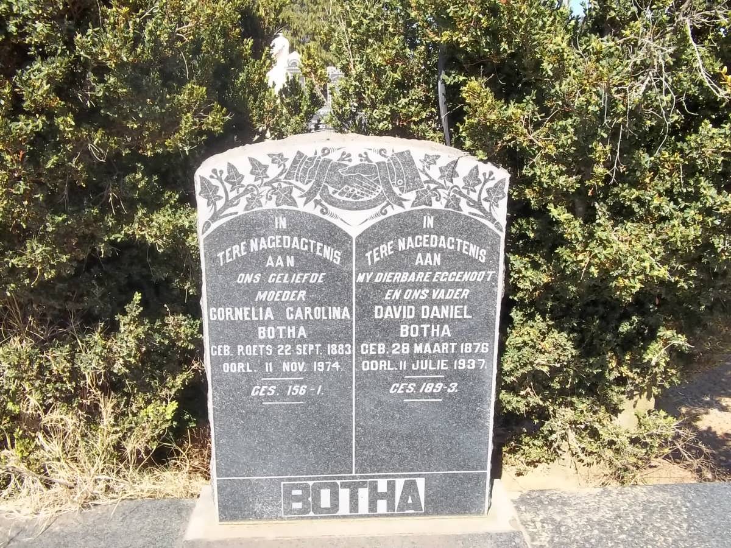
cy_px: 274
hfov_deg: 56.8
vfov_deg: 44.2
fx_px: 676
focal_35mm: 32
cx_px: 366
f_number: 5.5
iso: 80
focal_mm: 5.7
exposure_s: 1/200
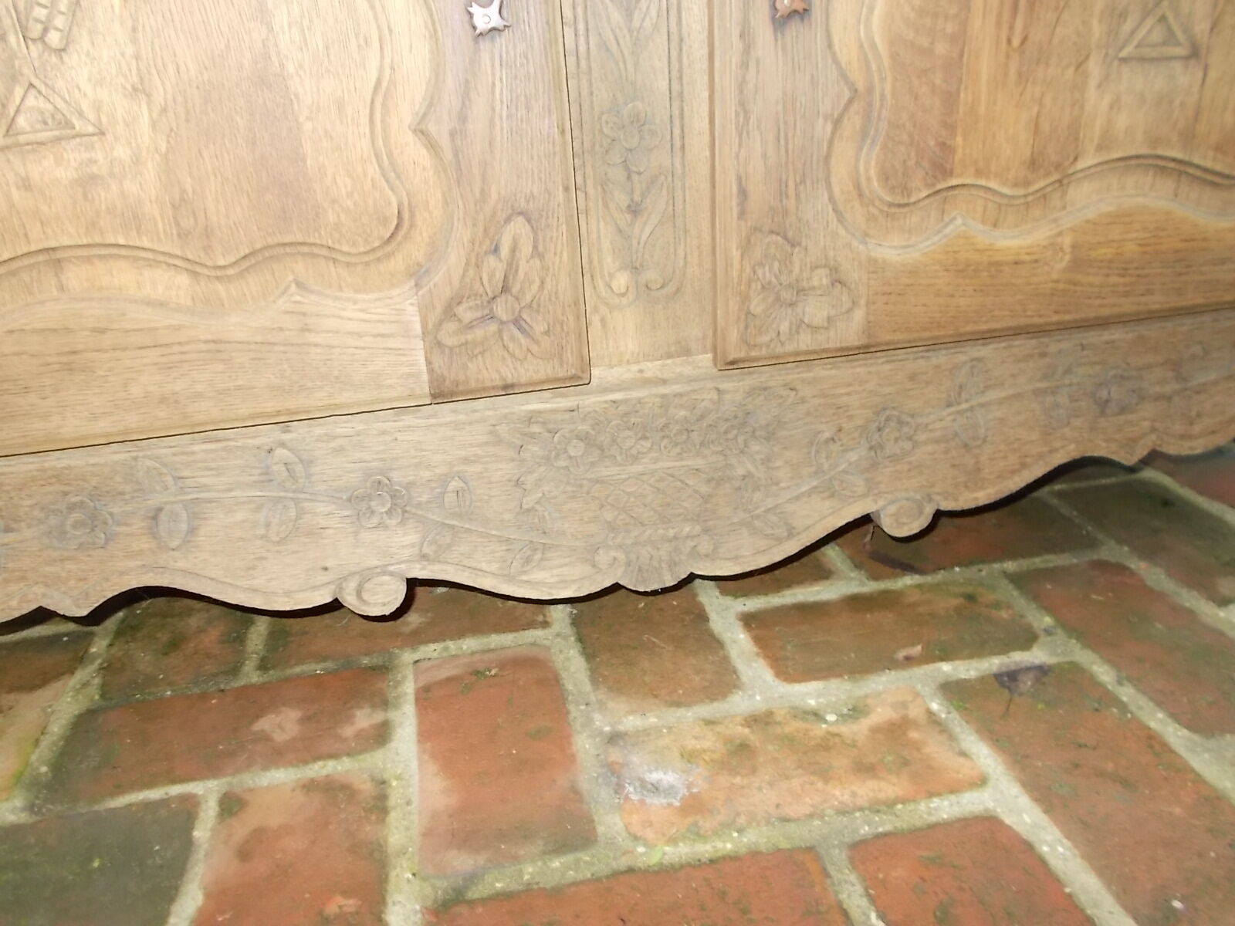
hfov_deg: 60.0
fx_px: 1070
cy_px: 463
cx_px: 618
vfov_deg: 46.8
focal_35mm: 30
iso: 200
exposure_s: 1/25
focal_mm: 5.3
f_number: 3.4
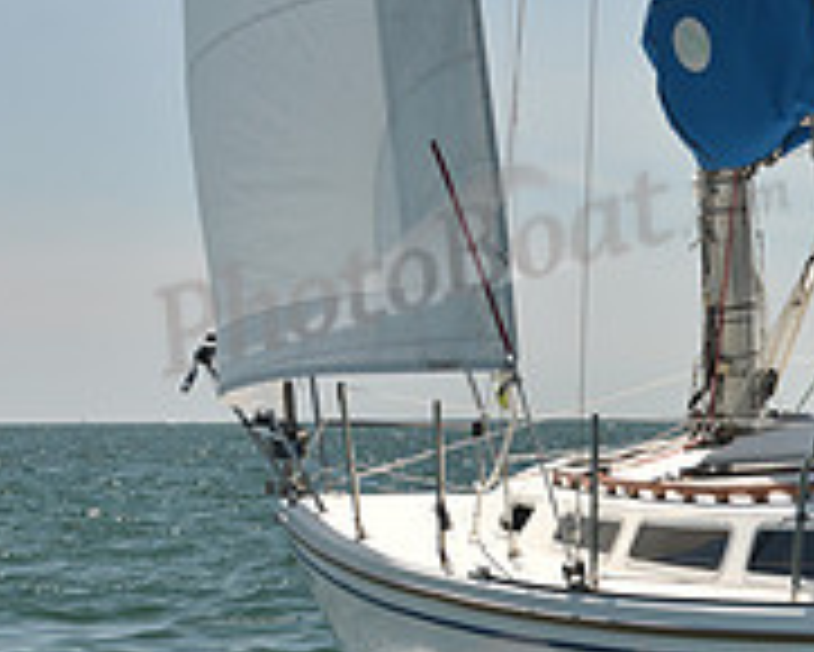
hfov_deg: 9.1
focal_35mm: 210
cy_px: 429
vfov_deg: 7.4
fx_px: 5062
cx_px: 1025
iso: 250
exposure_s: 1/800
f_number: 5
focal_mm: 70
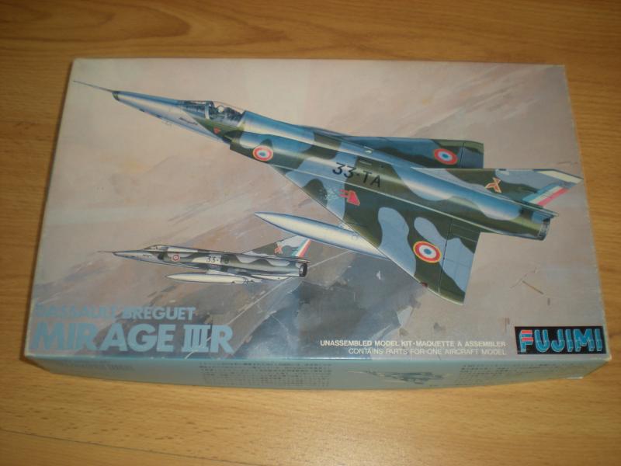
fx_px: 682
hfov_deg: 49.0
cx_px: 310
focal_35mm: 38
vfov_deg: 37.7
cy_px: 233
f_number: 3.1
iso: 64
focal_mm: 6.3
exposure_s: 1/30
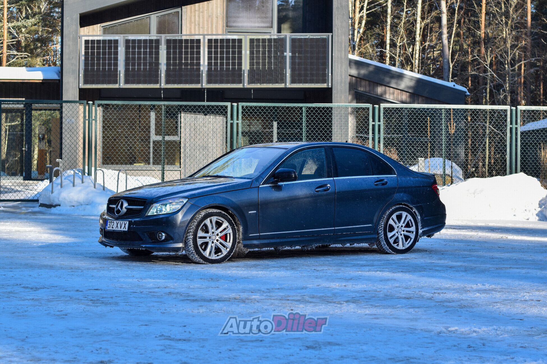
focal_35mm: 75
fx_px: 1139
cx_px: 274
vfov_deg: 18.2
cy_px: 182
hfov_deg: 27.0
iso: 100
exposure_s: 1/200
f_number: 3.5
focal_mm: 50
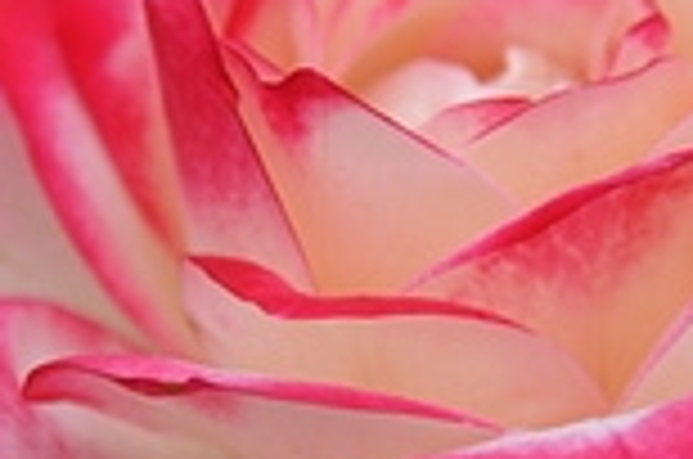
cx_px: 432
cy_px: 338
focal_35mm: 972
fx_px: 18672
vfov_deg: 1.4
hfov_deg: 2.1
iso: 400
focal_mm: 200
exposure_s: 1/1250
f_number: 6.3
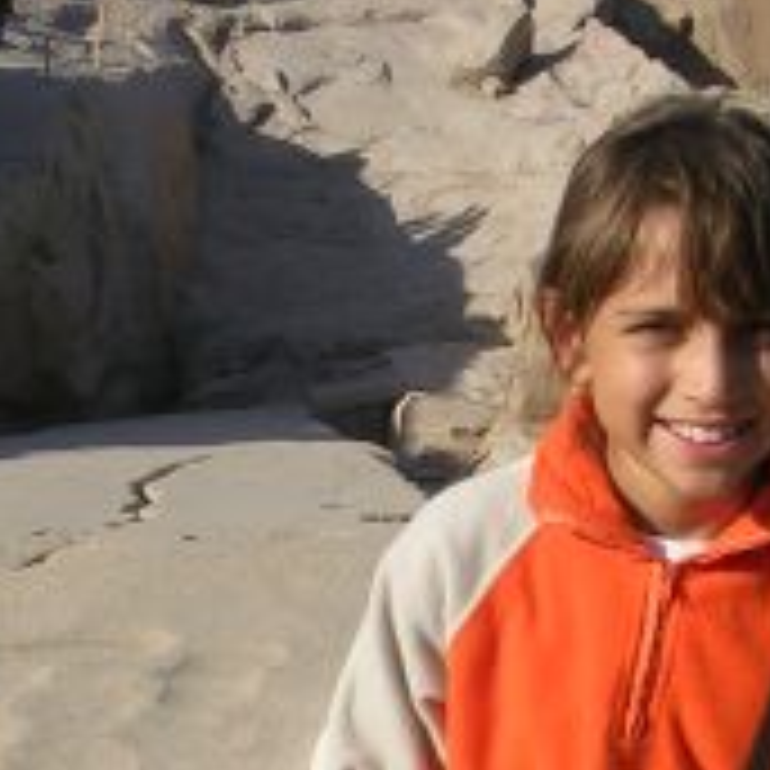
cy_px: 594
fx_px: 2642
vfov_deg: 16.5
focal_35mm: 105
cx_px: 511
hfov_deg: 16.5
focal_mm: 5.8
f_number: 5.6
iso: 50
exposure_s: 1/423
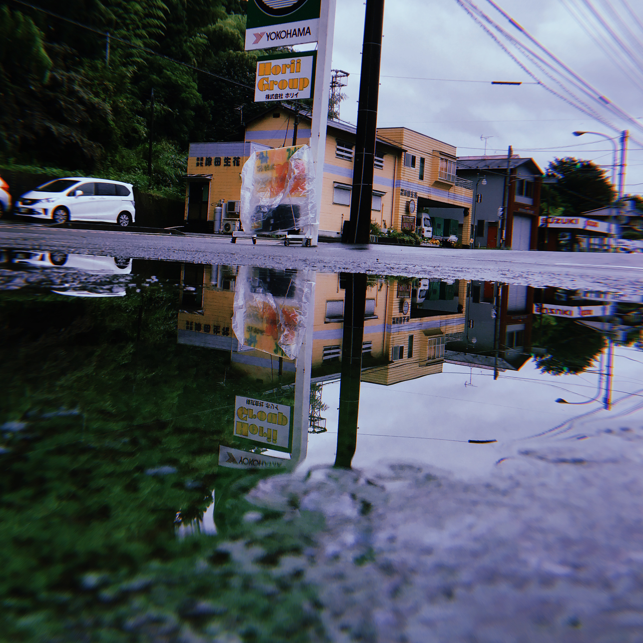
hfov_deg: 44.9
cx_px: 319
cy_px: 262
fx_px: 778
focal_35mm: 37
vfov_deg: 44.7
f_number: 2.4
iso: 25
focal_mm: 3.3
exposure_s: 1/776
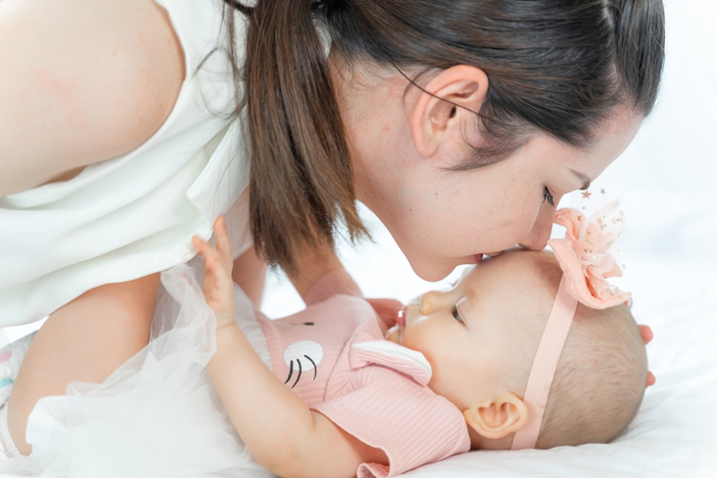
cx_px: 358
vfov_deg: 18.2
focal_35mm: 75
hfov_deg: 27.0
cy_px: 239
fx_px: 1494
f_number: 2.8
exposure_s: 1/125
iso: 200
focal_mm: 75
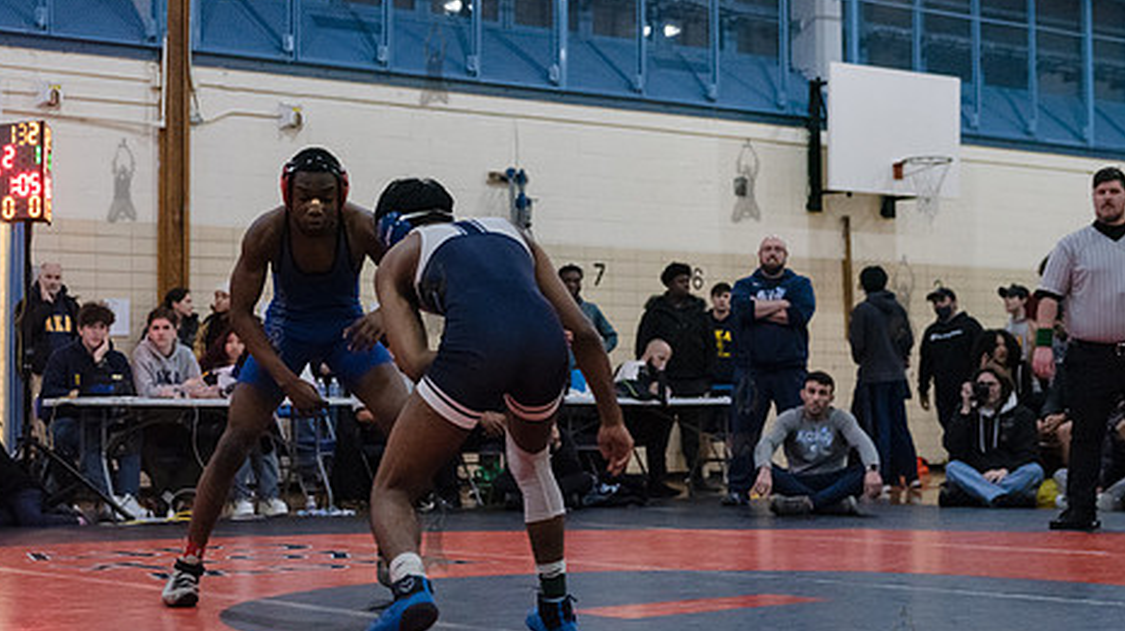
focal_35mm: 68
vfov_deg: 17.7
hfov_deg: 30.9
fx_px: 2027
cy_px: 296
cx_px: 433
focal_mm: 52
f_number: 3.2
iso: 8000
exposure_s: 1/320
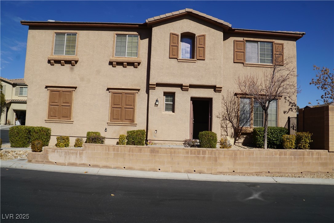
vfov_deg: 47.9
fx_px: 250
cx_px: 167
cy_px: 112
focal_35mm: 27
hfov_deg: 67.4
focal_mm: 18
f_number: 10
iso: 100
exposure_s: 1/320
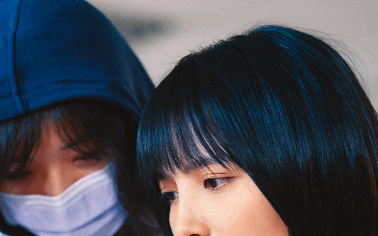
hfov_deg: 13.1
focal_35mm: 159
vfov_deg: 8.2
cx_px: 77
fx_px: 1638
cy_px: 274
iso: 250
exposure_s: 1/160
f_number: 1.4
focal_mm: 50
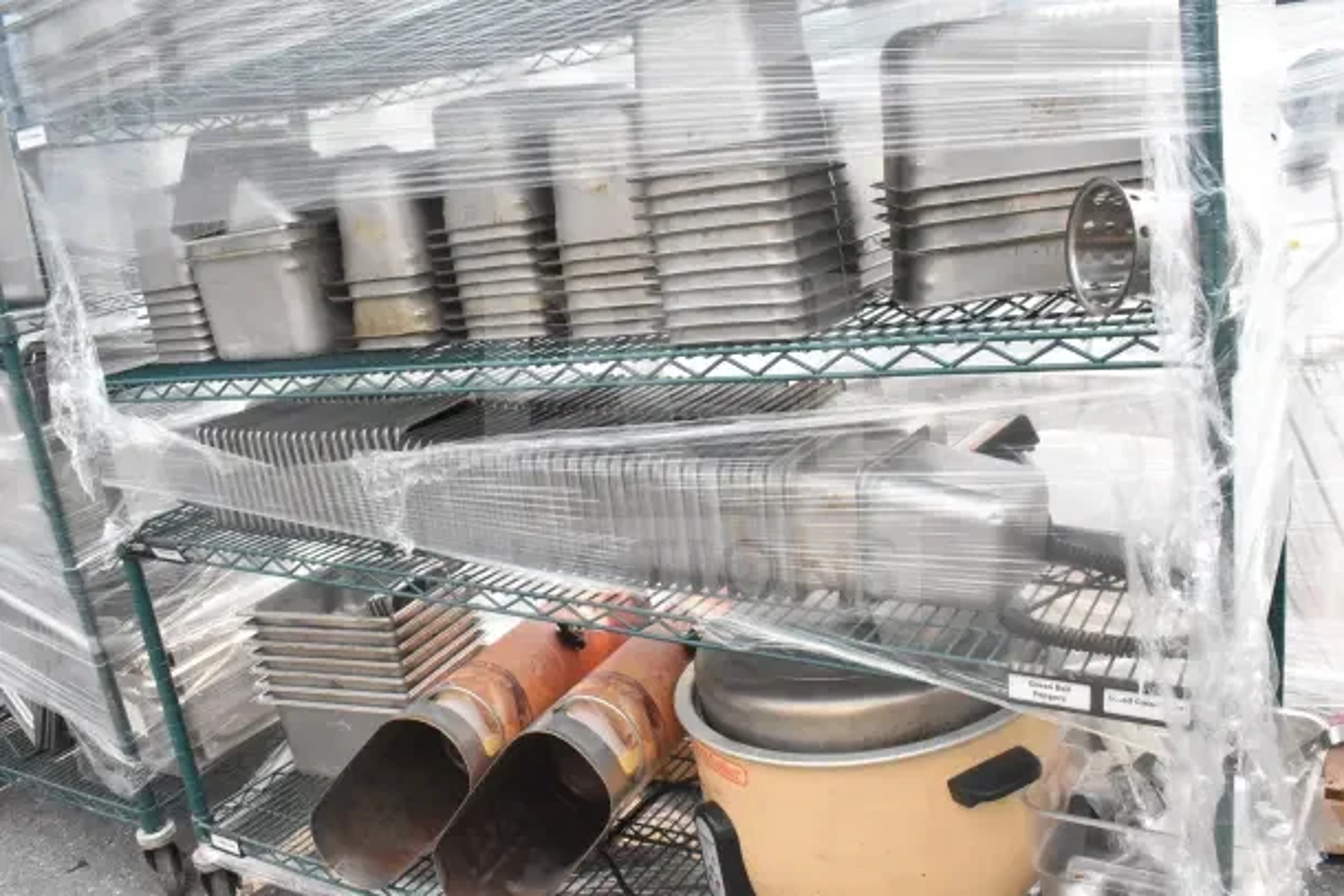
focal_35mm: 30
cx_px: 672
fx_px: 1120
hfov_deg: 61.9
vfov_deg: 43.6
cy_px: 448
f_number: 16
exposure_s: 1/1000
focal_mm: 20
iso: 6400
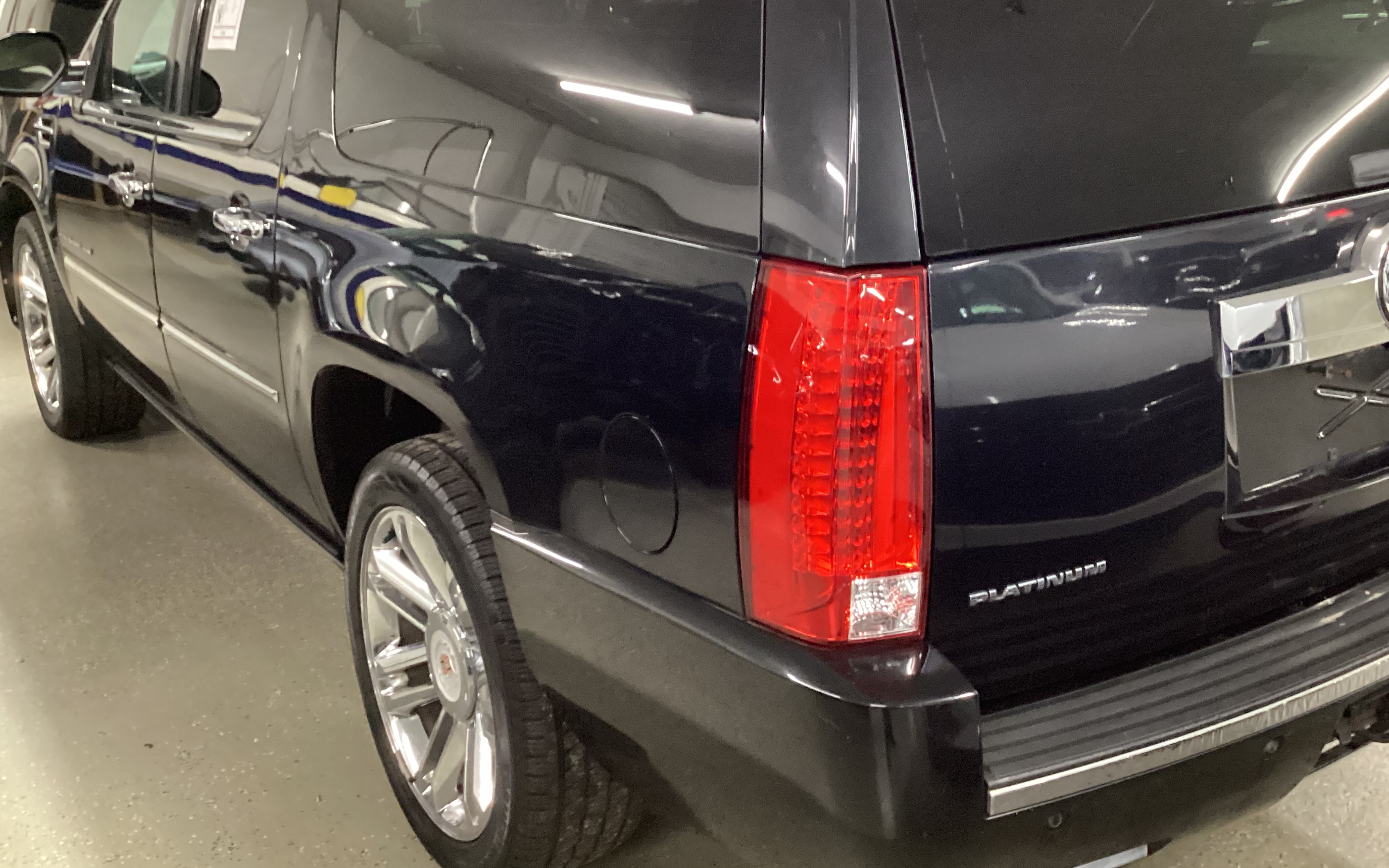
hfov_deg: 50.1
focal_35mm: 39
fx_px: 1476
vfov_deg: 32.6
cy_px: 318
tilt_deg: -15.0
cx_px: 819
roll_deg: +1.1
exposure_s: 1/30
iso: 640
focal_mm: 3.3
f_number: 2.4
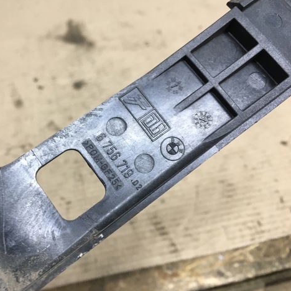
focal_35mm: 35
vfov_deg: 47.2
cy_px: 146
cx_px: 97
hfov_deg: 46.5
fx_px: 333
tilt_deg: -47.6
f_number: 2.2
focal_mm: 4.15
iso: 64
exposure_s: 1/33
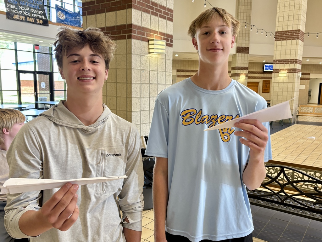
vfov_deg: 53.1
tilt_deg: -9.2
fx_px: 242
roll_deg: -0.8
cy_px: 121
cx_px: 161
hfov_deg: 67.3
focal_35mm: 26
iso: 200
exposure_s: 1/60
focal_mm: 5.96
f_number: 1.6
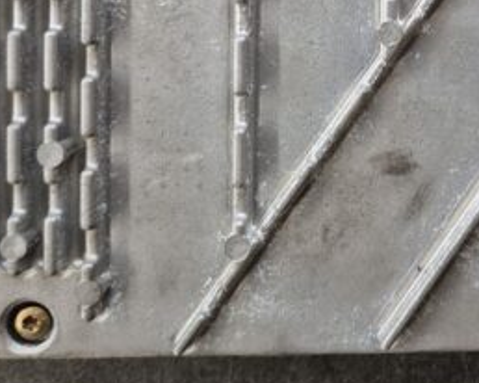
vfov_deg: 23.2
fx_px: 864
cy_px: -55
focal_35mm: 61
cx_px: 449
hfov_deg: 29.4
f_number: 1.8
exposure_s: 1/100
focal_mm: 5.4
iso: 800
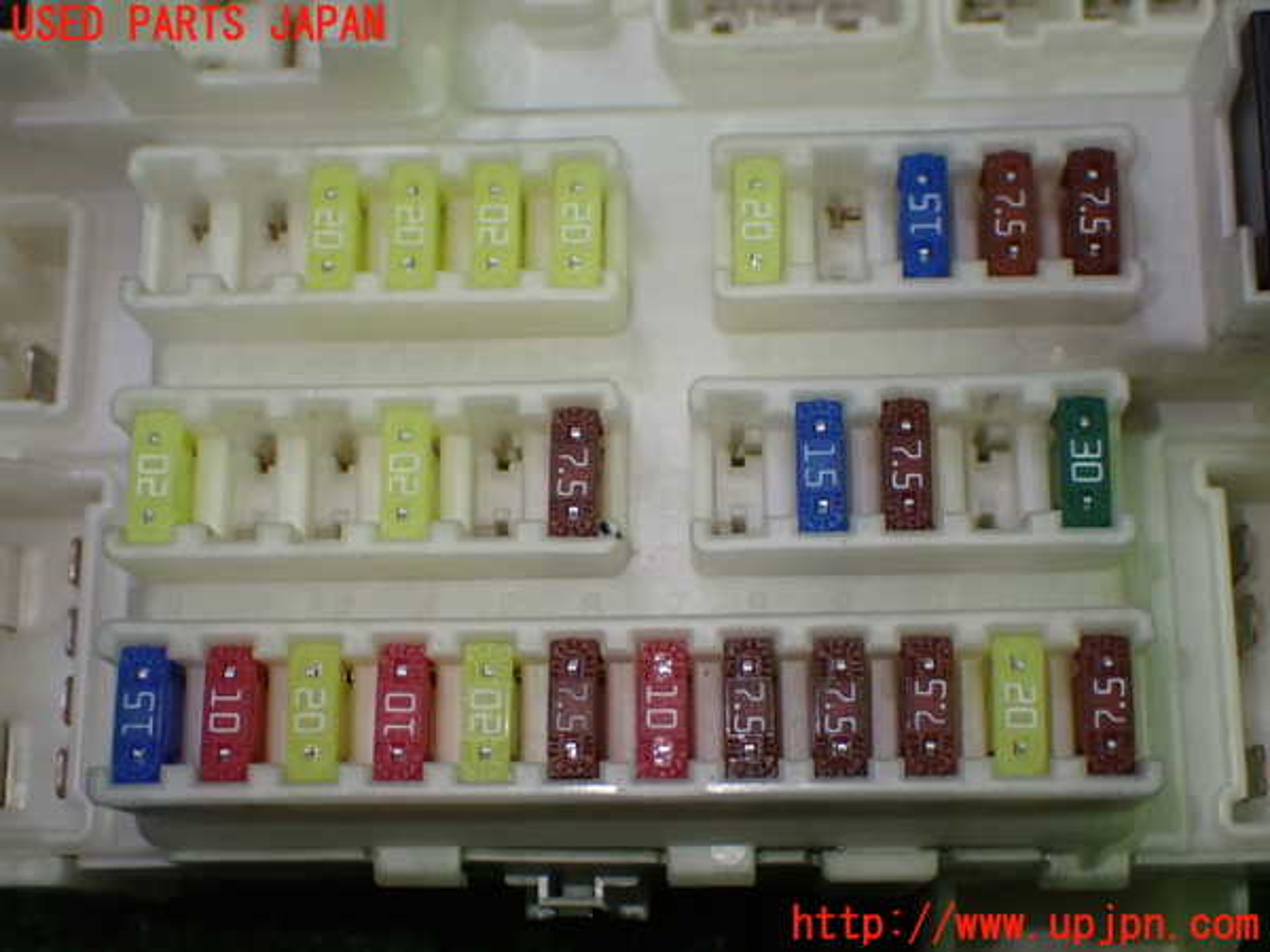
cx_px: 635
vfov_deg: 27.0
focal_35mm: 54
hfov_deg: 35.5
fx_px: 1981
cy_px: 476
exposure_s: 1/200
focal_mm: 9.65
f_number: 3.3
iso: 800
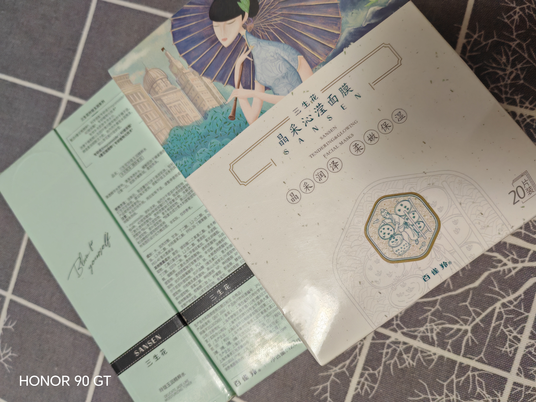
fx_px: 418
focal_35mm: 27
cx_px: 268
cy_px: 201
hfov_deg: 65.3
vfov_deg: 51.4
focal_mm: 5.52
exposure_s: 1/50
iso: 500
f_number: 1.95
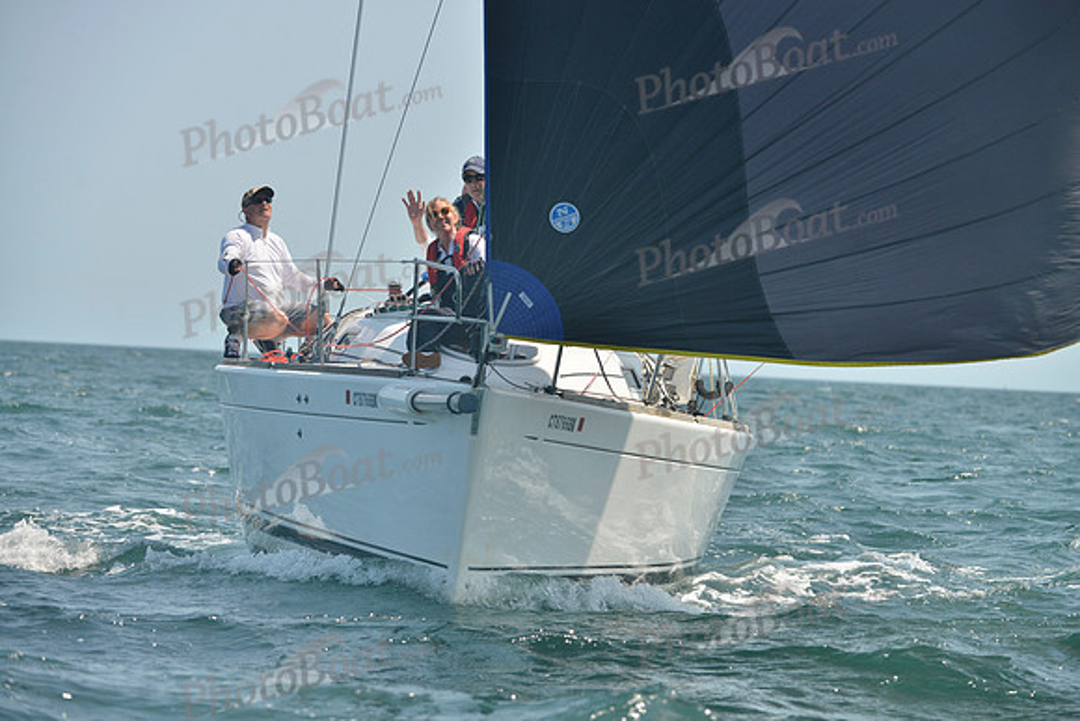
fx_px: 6001
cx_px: 540
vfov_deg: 6.9
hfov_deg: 10.3
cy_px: 360
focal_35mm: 200
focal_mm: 200
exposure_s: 1/1000
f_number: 6.3
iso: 280
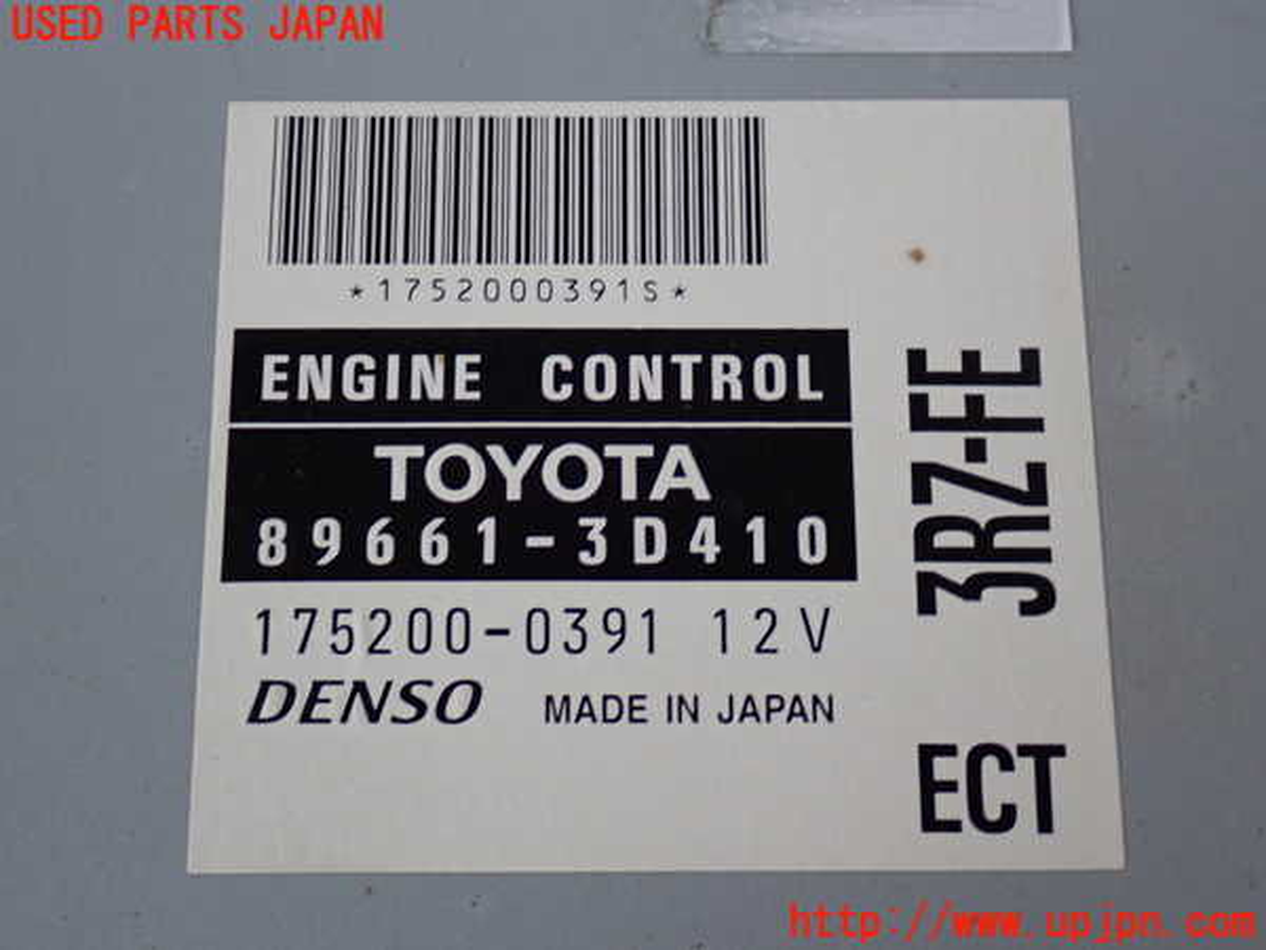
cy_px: 475
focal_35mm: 54
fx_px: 1975
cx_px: 633
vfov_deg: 27.0
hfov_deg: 35.5
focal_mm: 9.65
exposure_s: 1/50
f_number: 3.3
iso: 400
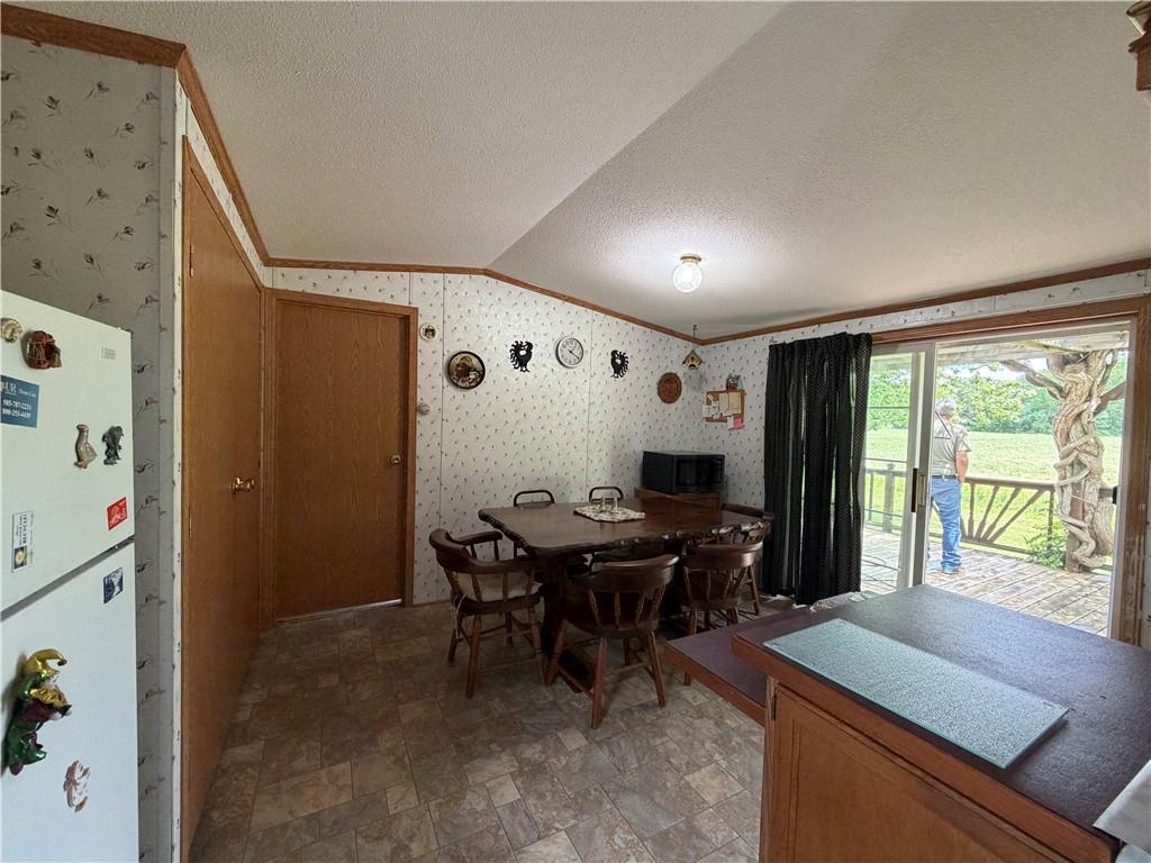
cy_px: 432
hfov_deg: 102.1
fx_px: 466
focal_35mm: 14
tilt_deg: -1.9
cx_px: 576
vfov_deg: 85.7
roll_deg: -1.3
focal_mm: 2.22
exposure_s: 1/60
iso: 250
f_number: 2.2
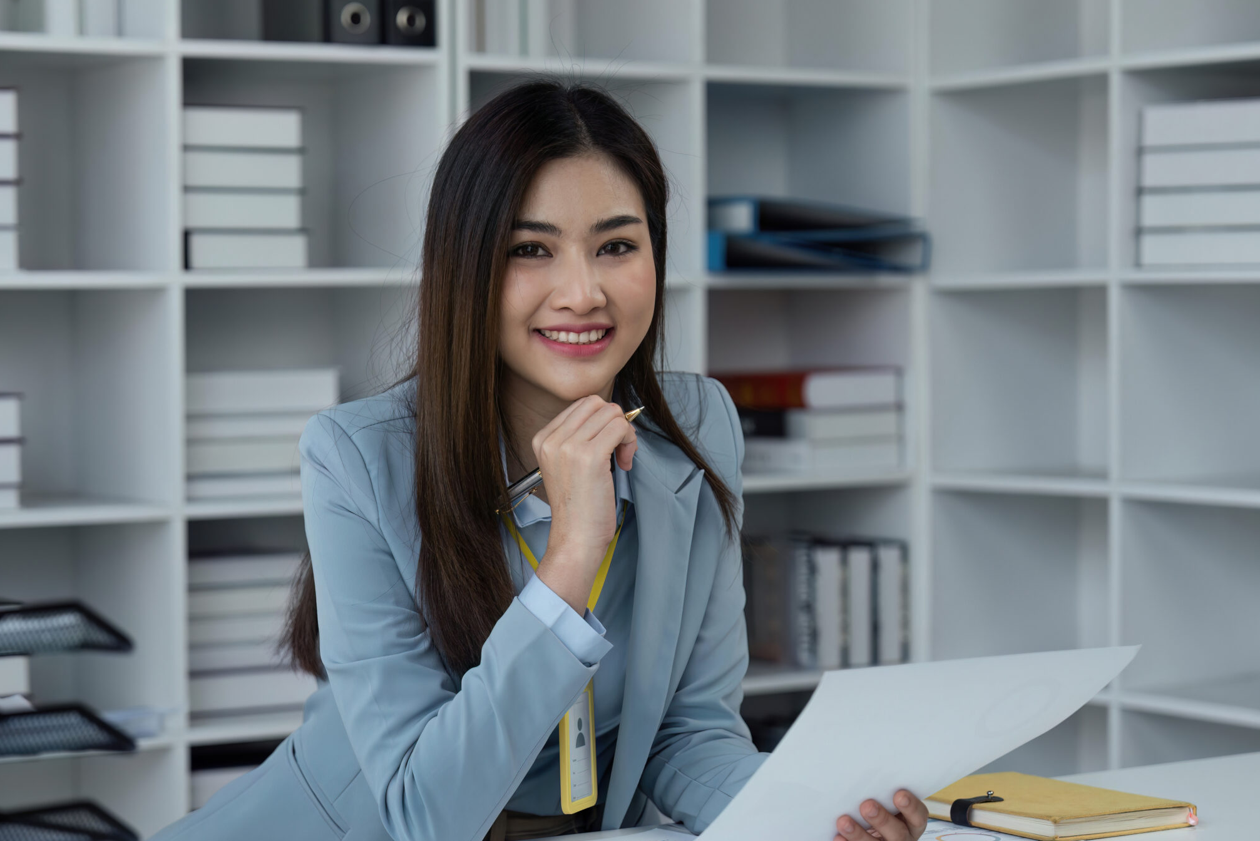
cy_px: 478
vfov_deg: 15.4
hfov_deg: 22.9
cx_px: 553
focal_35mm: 89
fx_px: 3115
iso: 160
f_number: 2.8
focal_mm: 70
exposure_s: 1/320
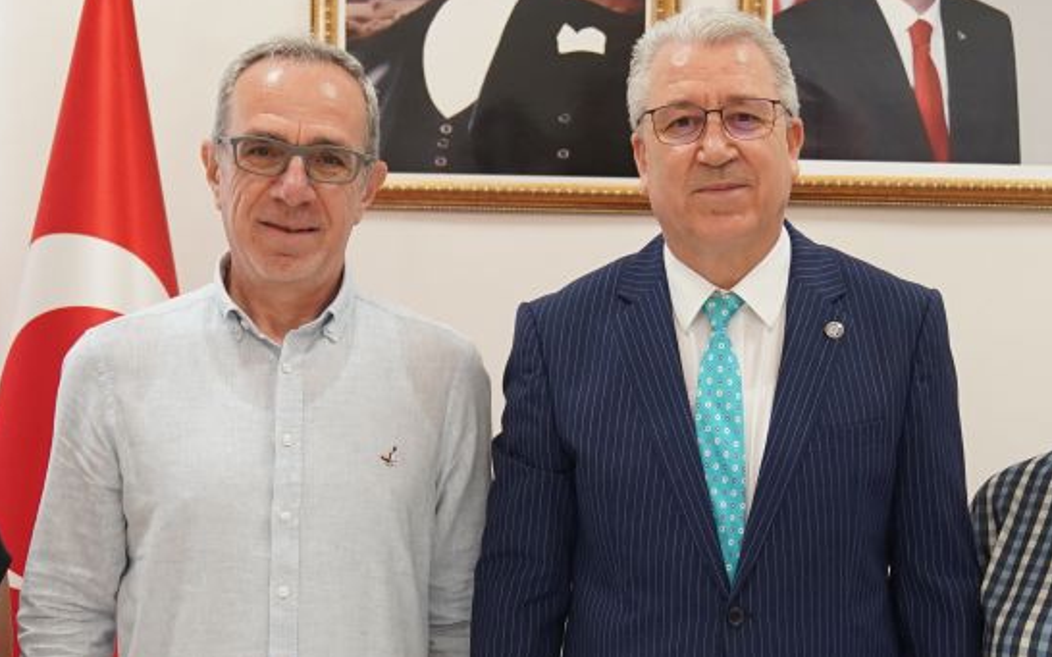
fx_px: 2408
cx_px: 634
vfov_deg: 15.4
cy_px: 599
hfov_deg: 24.6
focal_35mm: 84
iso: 1600
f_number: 3.2
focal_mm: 30
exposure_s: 1/125
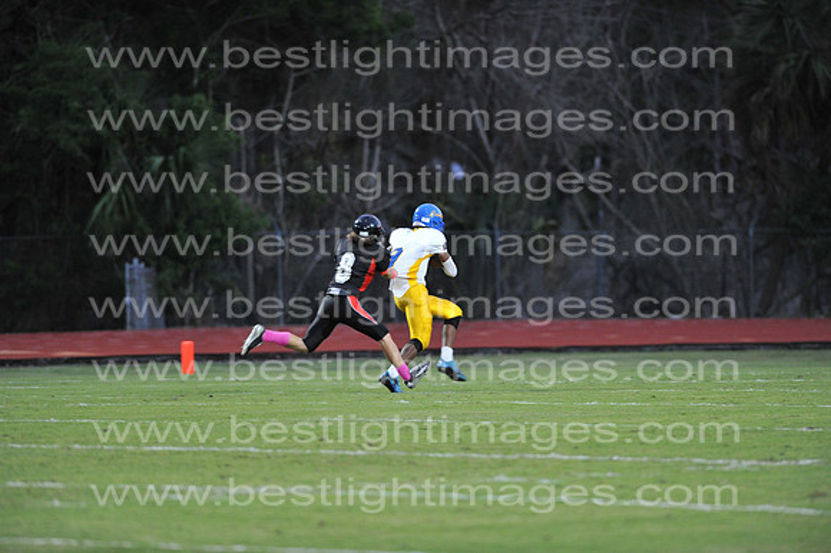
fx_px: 6921
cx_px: 416
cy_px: 276
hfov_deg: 6.9
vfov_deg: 4.6
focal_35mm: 300
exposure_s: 1/250
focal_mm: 300
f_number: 4
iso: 3200
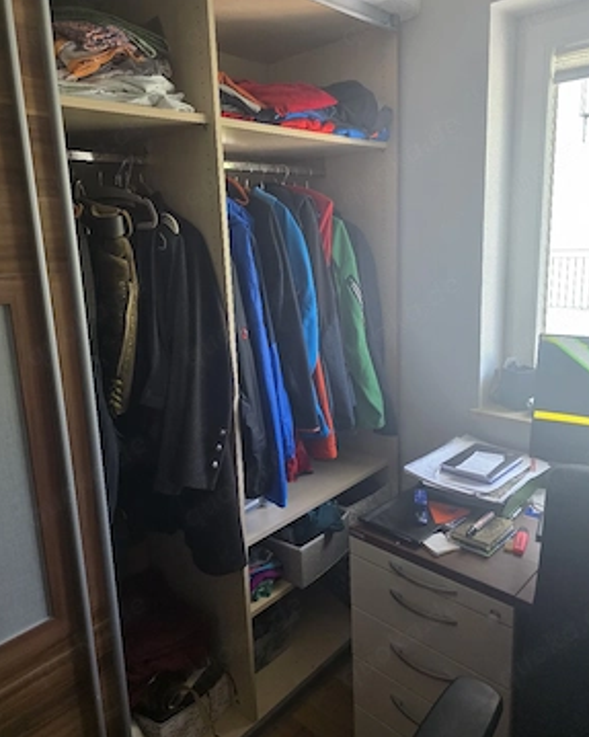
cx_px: 287
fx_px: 545
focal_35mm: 25
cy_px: 343
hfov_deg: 56.8
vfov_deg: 68.0
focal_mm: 6.3
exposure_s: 1/120
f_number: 1.7
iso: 400
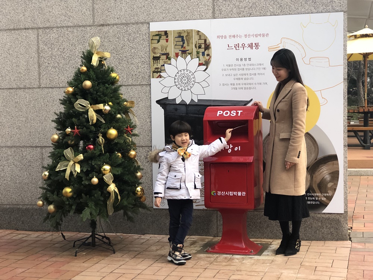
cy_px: 140
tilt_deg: -5.3
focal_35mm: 57
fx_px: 614
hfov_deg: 33.8
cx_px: 186
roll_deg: +1.1
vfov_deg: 25.7
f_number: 2.8
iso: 50
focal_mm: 6.6
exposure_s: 1/30
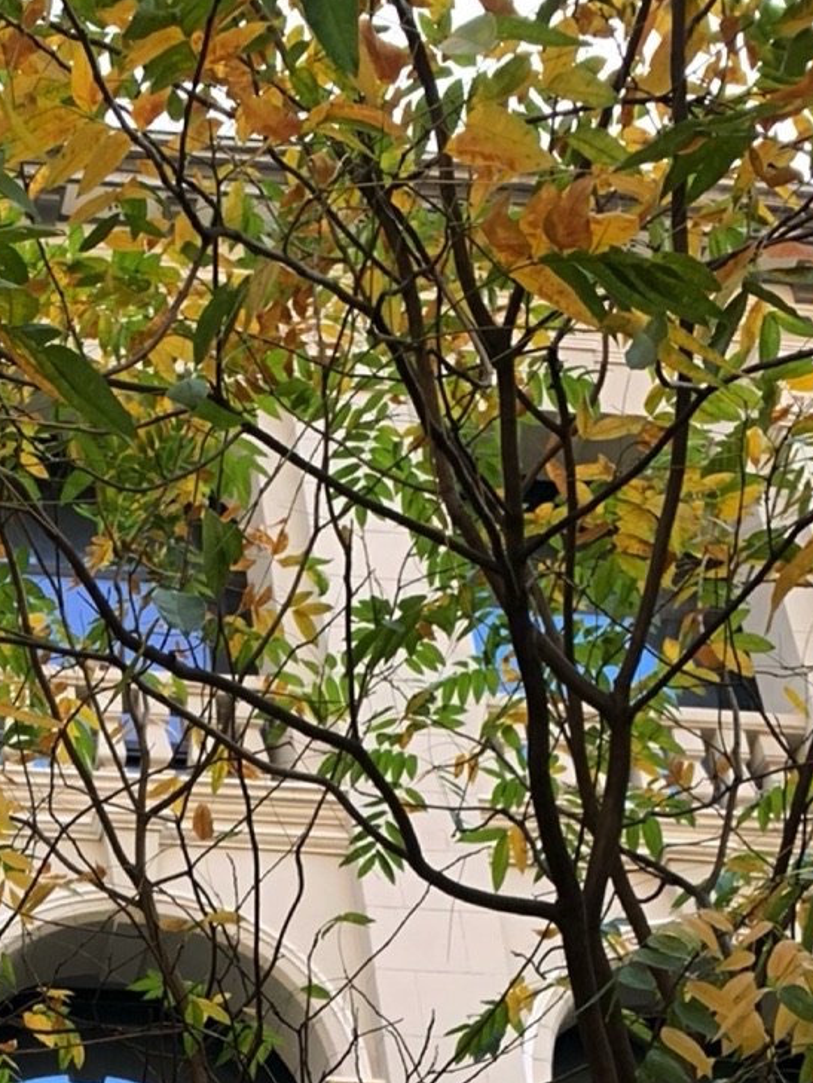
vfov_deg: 23.0
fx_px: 2285
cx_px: -116
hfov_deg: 19.2
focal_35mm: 73
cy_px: 1490
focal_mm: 4.25
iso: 64
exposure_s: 1/122
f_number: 1.8
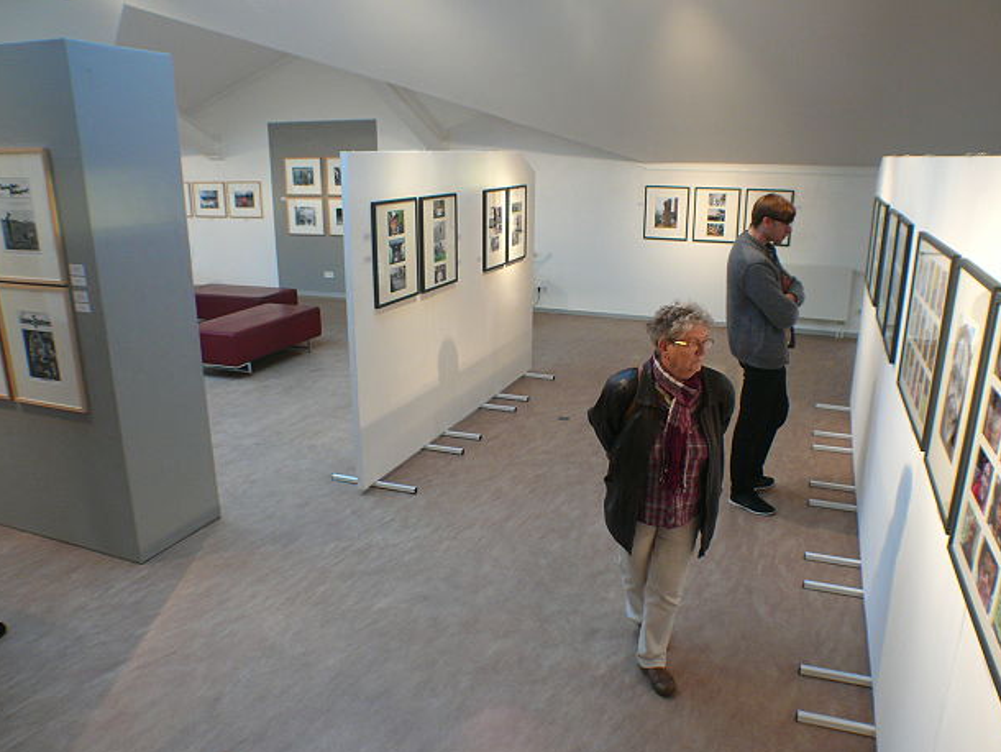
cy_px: 392
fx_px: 1128
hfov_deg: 47.8
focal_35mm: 39
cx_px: 522
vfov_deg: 36.8
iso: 125
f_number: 2.8
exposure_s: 1/30
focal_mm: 7.5
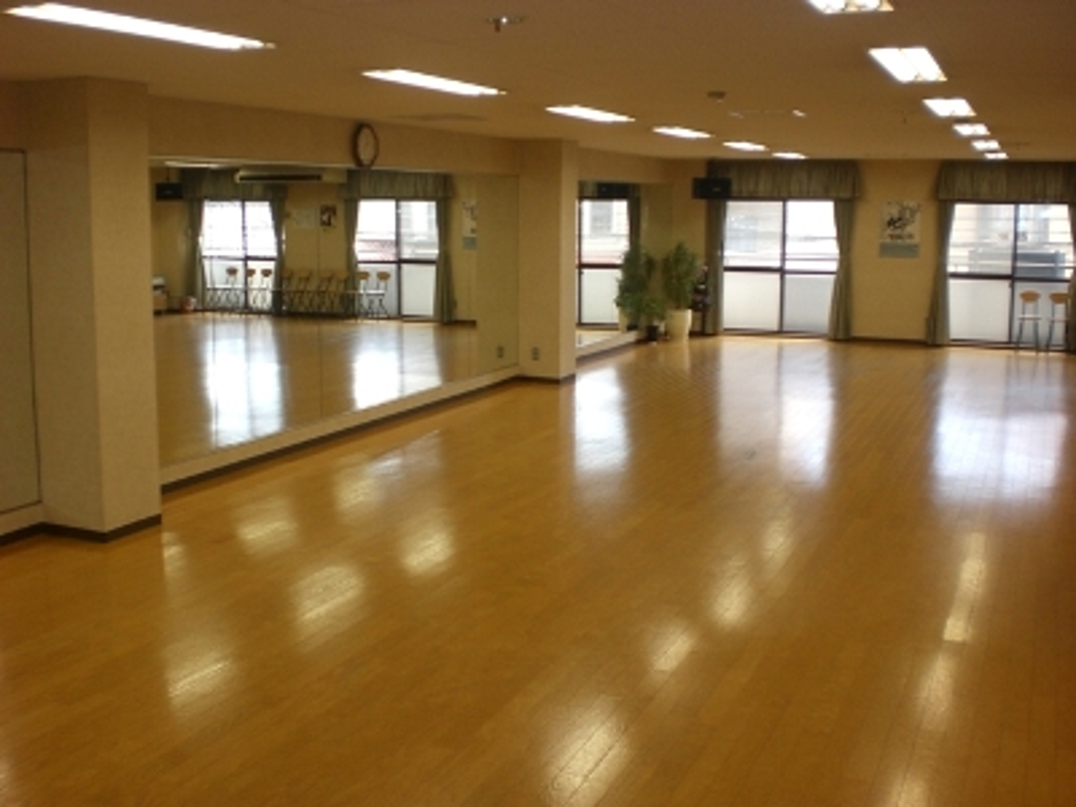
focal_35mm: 38
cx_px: 538
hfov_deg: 49.0
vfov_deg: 37.7
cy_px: 404
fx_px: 1181
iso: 100
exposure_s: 1/125
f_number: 3.1
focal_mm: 6.3
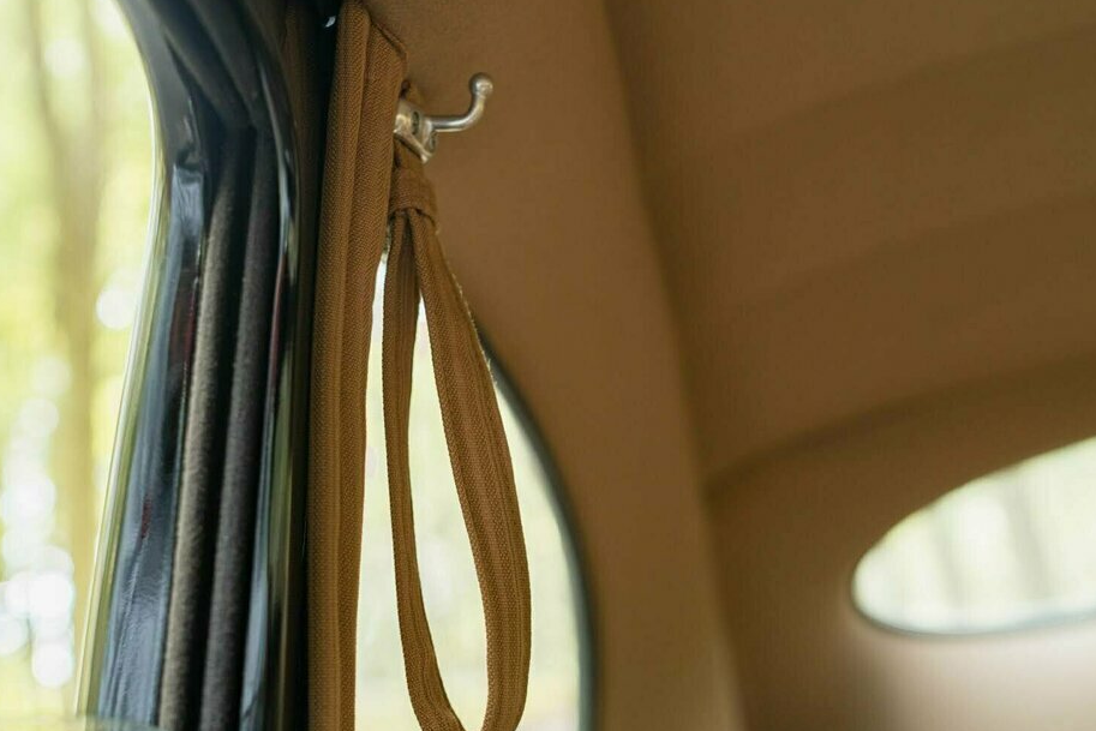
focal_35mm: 46
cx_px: 535
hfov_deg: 42.7
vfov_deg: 29.2
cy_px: 389
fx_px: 1401
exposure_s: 1/80
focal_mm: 35
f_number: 2.8
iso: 800
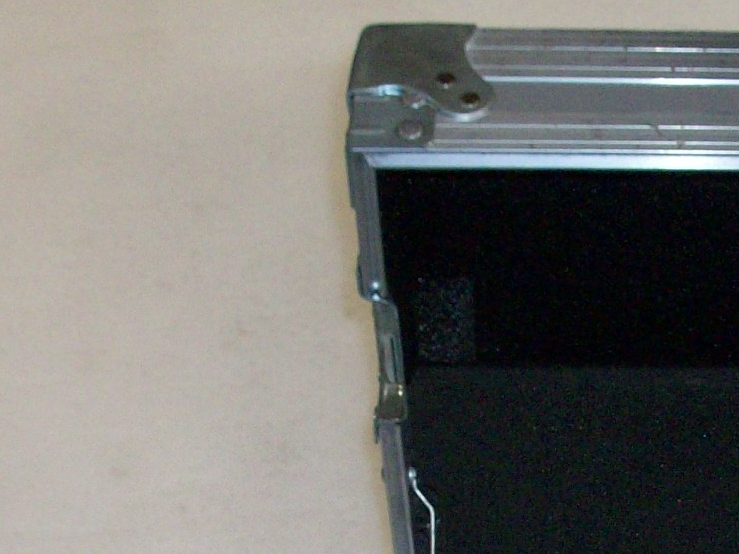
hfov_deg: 16.3
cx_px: 869
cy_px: 727
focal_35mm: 116
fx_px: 2476
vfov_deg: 12.4
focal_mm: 7.1
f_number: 3.2
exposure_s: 1/65.1
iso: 160
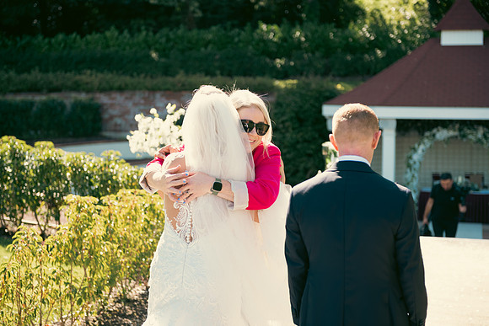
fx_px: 951
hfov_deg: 28.8
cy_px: 163
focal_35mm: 70
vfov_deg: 19.5
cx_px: 244
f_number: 3.5
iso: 125
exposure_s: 1/320
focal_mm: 70
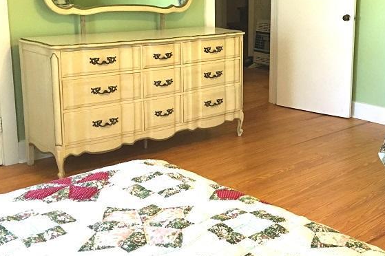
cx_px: 303
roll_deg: -1.3
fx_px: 577
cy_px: 97
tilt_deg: -11.9
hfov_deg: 35.8
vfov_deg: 25.0
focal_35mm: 54
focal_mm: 4.15
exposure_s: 1/15
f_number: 2.2
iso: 100
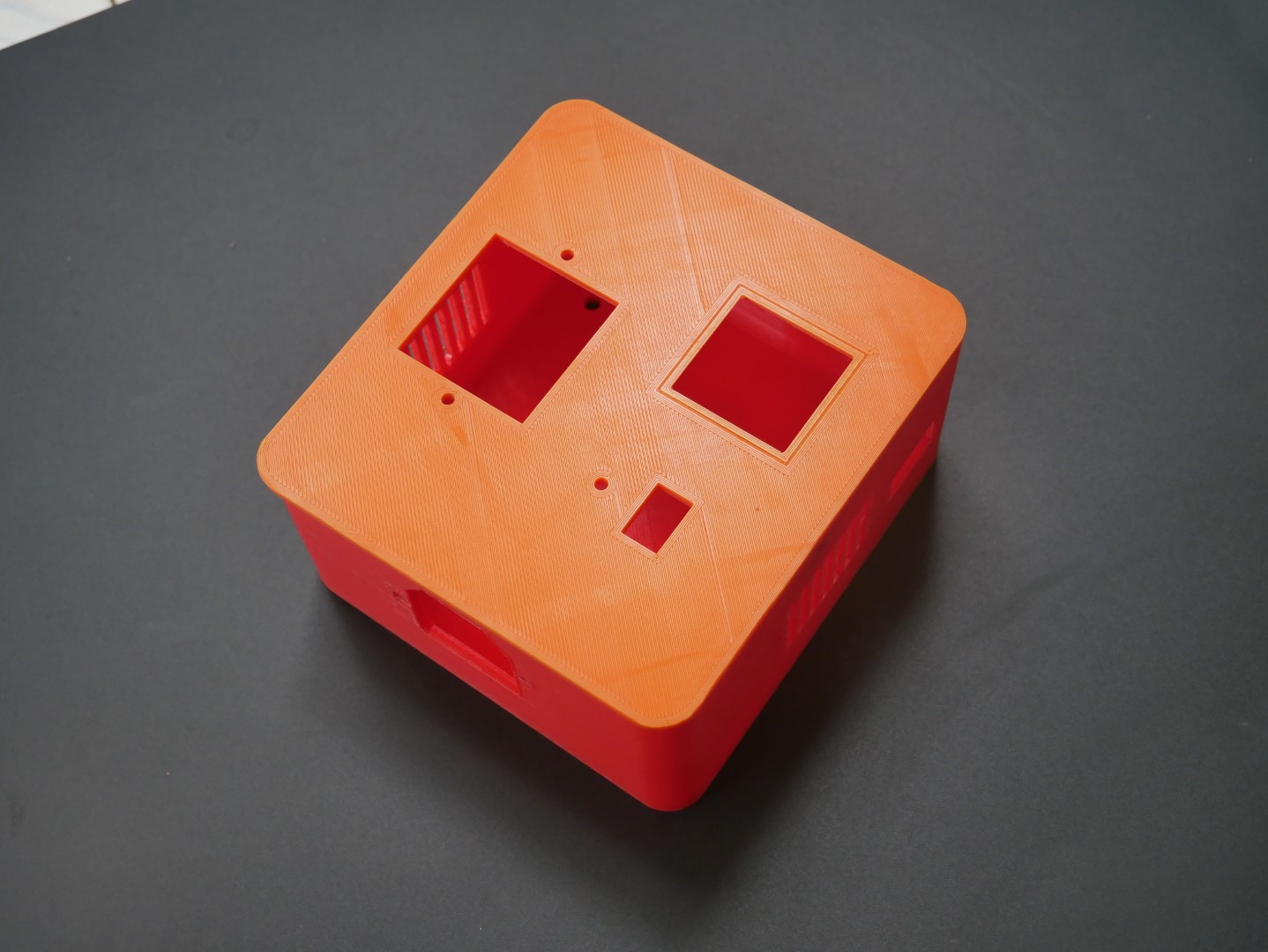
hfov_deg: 38.2
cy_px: 476
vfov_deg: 29.1
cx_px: 634
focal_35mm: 50
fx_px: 1832
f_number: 4.5
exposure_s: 1/100
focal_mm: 25
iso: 800
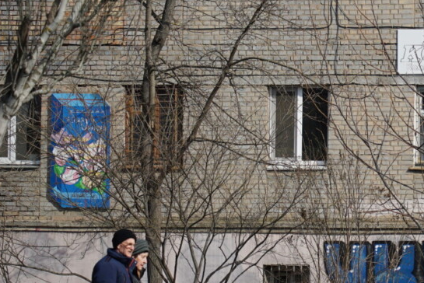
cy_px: 166
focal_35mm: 295
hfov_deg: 7.0
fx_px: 3476
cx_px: 359
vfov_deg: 4.7
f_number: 5
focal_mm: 134
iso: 100
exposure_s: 1/800
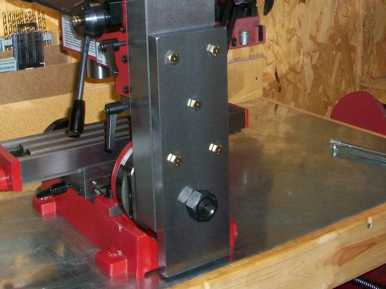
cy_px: 144
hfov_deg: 56.8
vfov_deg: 44.2
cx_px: 193
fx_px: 357
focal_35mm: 32
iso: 120
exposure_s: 1/60
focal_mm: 5.7
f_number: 2.8
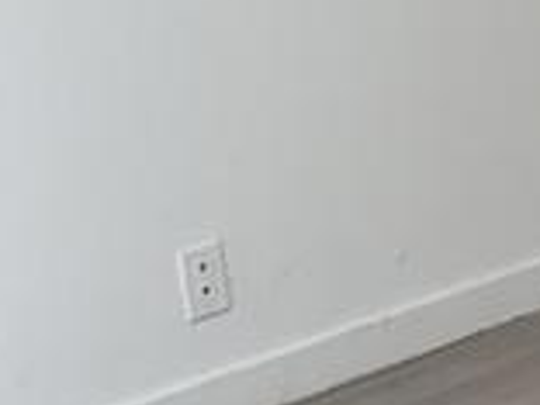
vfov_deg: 9.3
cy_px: -28
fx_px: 2465
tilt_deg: -11.6
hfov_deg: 9.9
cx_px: 1530
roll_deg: +1.5
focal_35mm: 158
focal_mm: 6.76
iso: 80
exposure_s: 1/120
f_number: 1.78
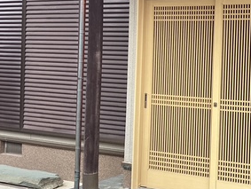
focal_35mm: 70
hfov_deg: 26.4
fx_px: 508
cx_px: 245
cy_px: 77
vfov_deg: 21.0
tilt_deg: -1.5
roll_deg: -2.1
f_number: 2.4
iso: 25
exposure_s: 1/124
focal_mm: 3.3
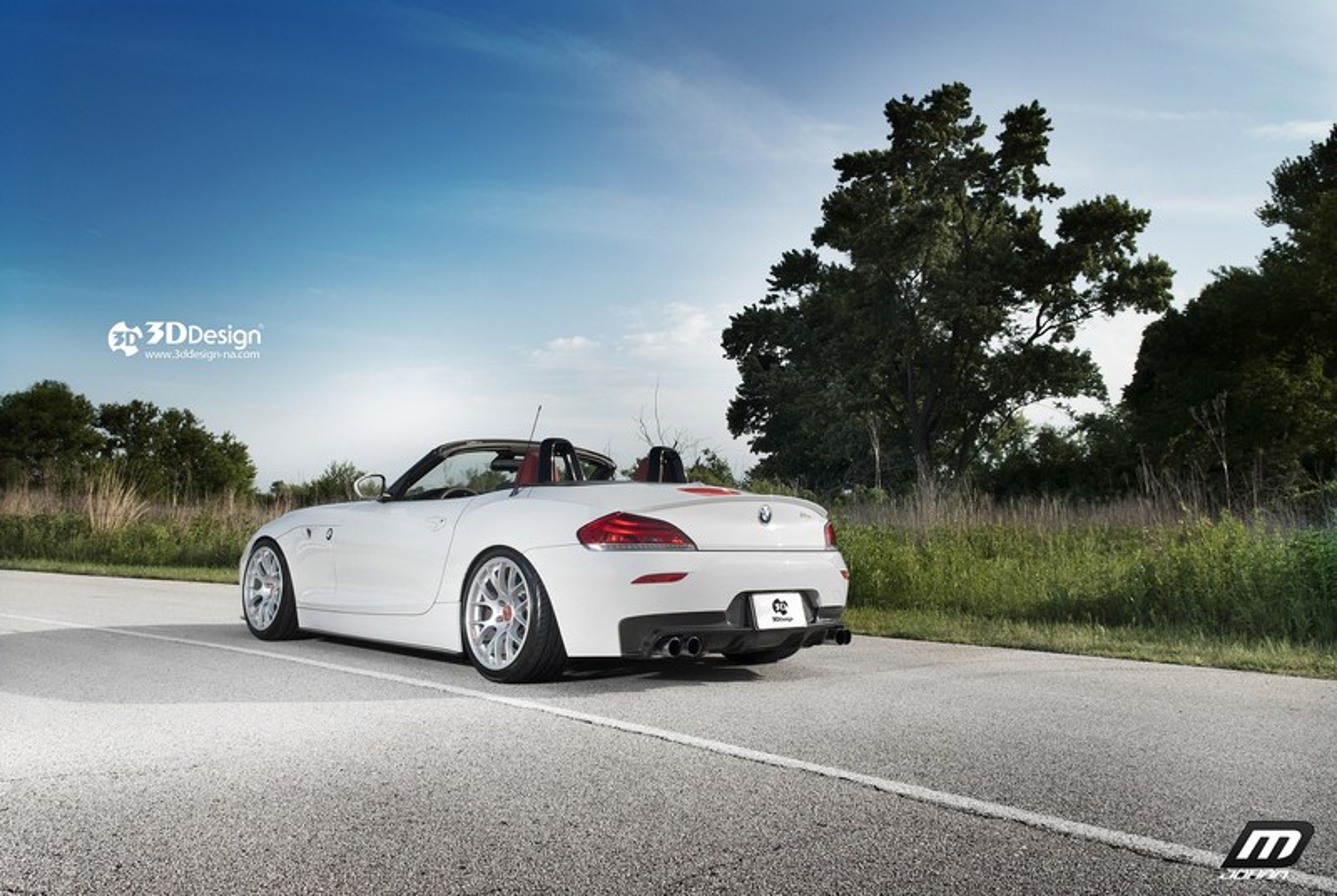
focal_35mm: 33
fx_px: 1227
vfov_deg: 40.1
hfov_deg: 57.2
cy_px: 448
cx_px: 668
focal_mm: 22
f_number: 9
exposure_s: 1/100
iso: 100
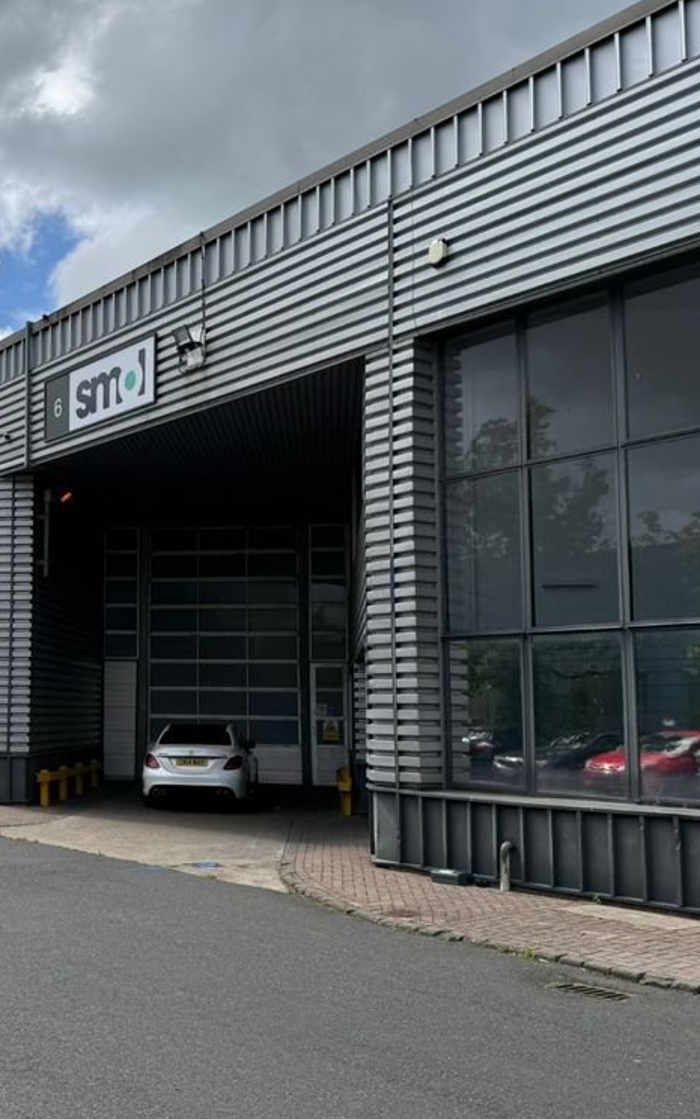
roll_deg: -0.9
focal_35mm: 38
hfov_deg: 32.2
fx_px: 1159
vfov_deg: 51.5
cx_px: 93
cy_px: 573
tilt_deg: +6.0
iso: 125
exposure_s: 1/9091
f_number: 1.78
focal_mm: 6.76
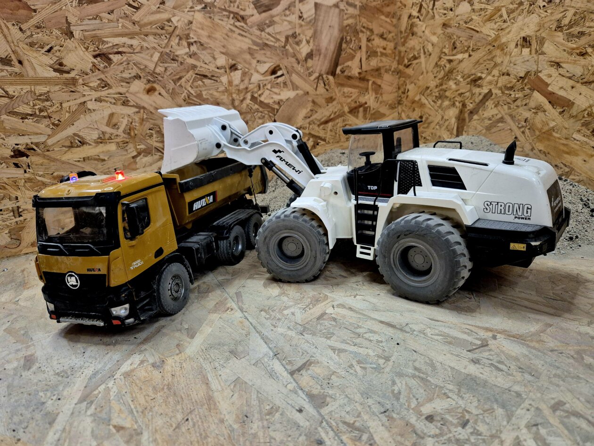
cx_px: 297
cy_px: 223
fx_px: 395
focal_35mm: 23
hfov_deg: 73.9
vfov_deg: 58.9
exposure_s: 1/100
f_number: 1.8
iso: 640
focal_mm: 5.4
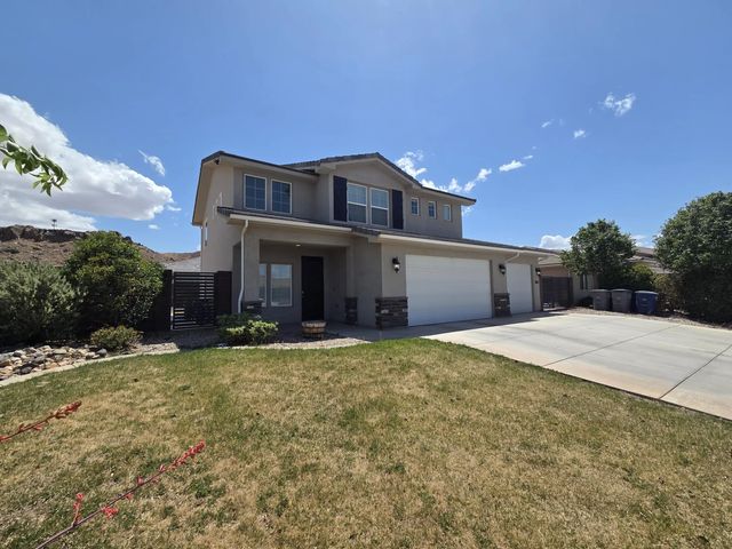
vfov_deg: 89.9
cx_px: 366
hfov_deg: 106.2
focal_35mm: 13
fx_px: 275
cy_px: 274
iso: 50
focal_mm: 2.2
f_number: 2.2
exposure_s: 1/2635
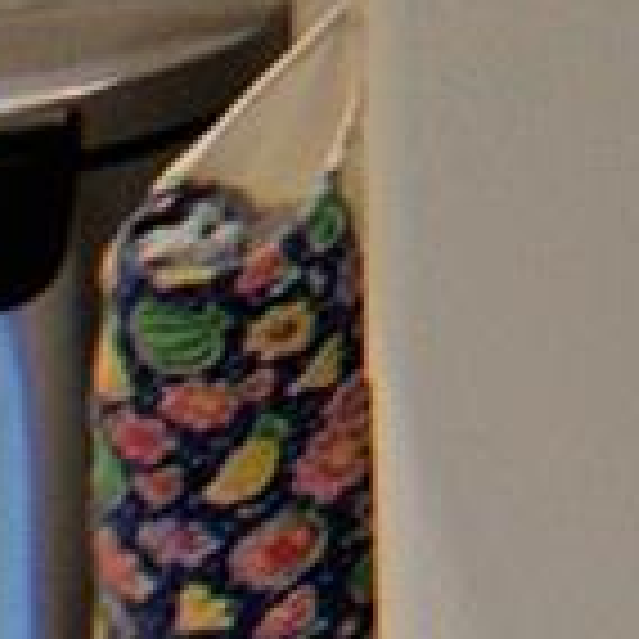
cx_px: 2025
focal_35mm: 316
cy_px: -1028
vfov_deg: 5.3
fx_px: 6600
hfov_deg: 5.2
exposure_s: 1/60
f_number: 4
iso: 400
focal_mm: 22
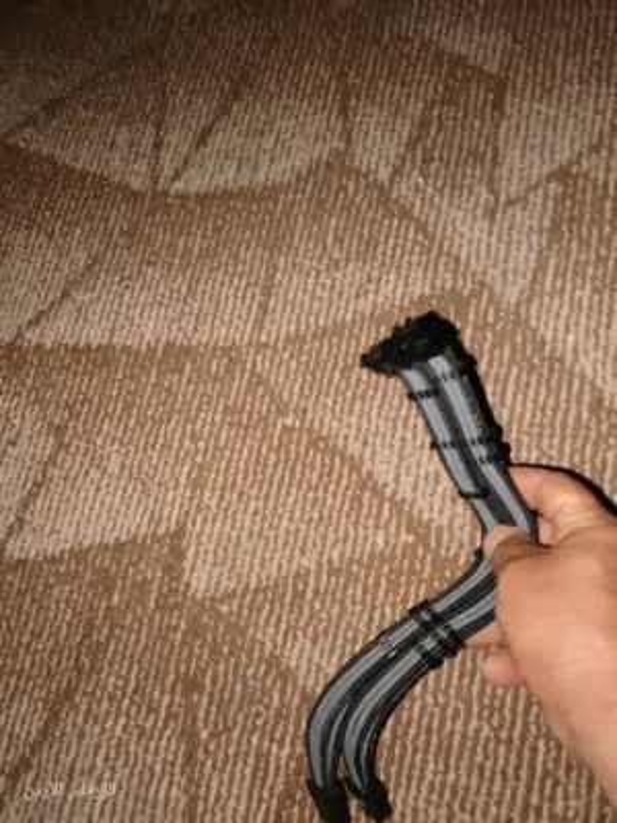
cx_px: 308
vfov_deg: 65.3
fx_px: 642
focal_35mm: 27
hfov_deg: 51.4
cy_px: 412
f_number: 1.6
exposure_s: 1/20
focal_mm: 4.09
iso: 1001
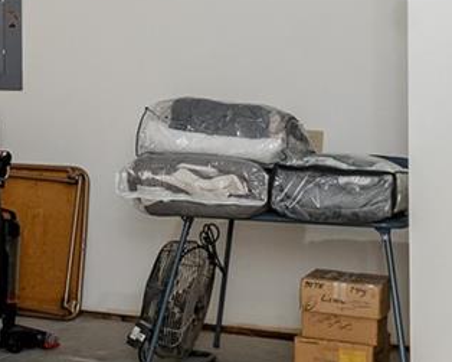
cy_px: 87
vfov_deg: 14.7
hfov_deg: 14.9
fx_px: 1391
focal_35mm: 104
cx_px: -464
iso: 320
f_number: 8
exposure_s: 1/100
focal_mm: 17
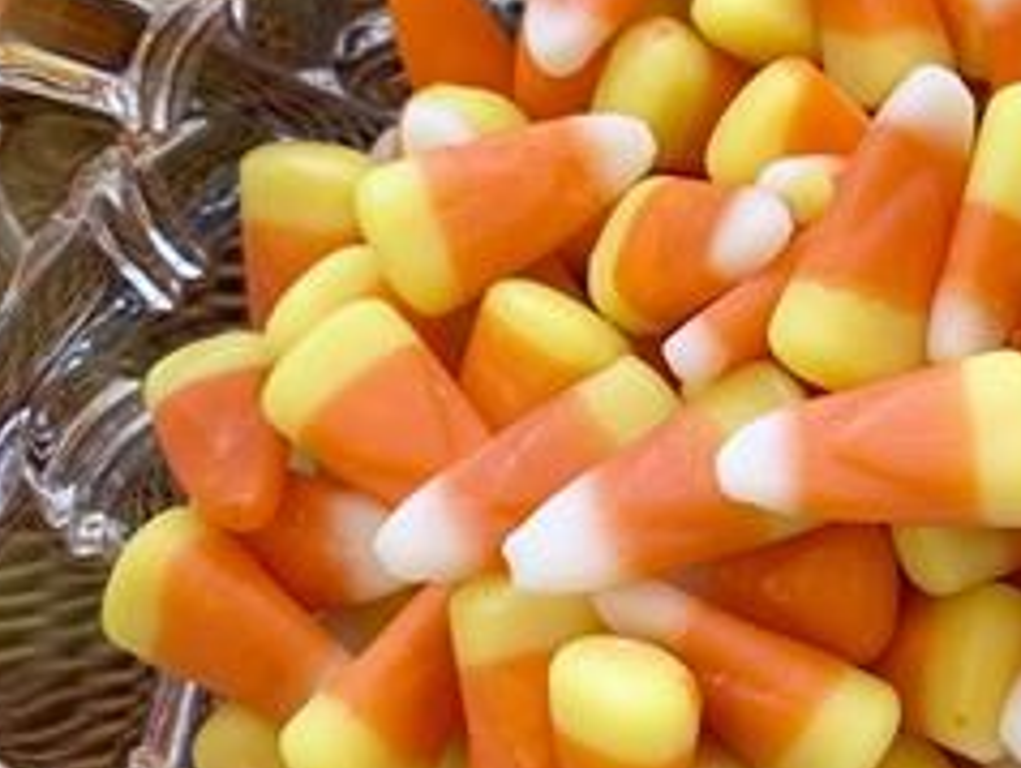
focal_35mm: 71
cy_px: 378
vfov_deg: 20.8
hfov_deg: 26.8
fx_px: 2096
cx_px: 841
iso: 100
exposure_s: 1/62
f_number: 1.8
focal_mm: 4.25
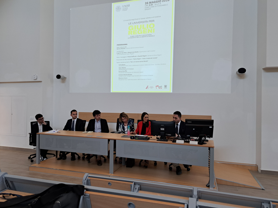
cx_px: 139
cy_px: 104
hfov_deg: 71.6
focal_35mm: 24
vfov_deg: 56.8
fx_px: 193
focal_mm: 5.23
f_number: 1.8
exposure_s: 1/50
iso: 160
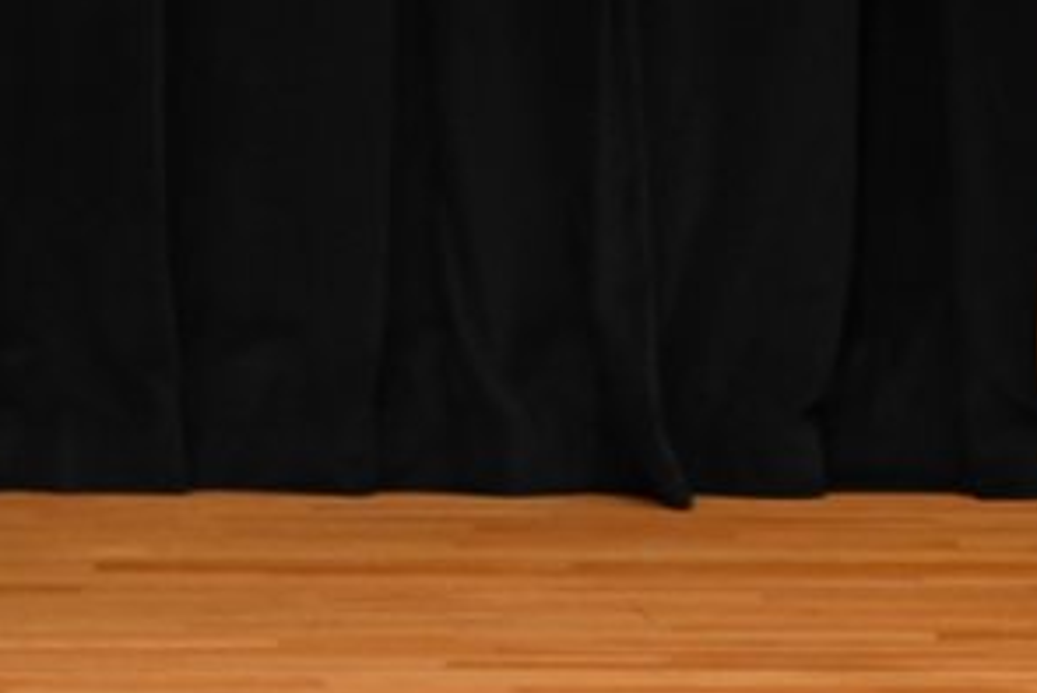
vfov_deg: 1.9
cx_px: 1218
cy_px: 120
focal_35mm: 709
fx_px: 20432
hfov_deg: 2.9
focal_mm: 180
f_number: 5.6
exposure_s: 1/400
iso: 3200
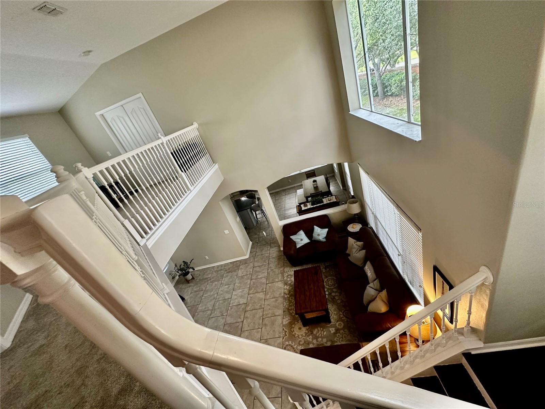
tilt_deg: -25.3
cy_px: 204
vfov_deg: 85.7
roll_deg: +21.1
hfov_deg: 102.1
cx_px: 272
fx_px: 220
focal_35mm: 14
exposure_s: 1/60
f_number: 2.2
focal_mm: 2.22
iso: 320
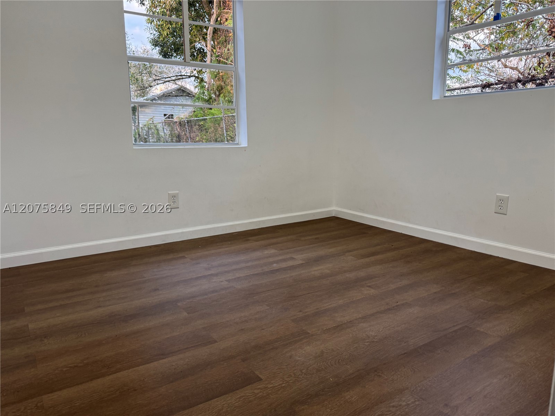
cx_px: 278
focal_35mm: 24
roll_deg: +0.4
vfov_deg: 56.8
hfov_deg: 71.6
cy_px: 208
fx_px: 385
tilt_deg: -10.0
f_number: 1.78
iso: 125
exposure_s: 1/60
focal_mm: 6.76
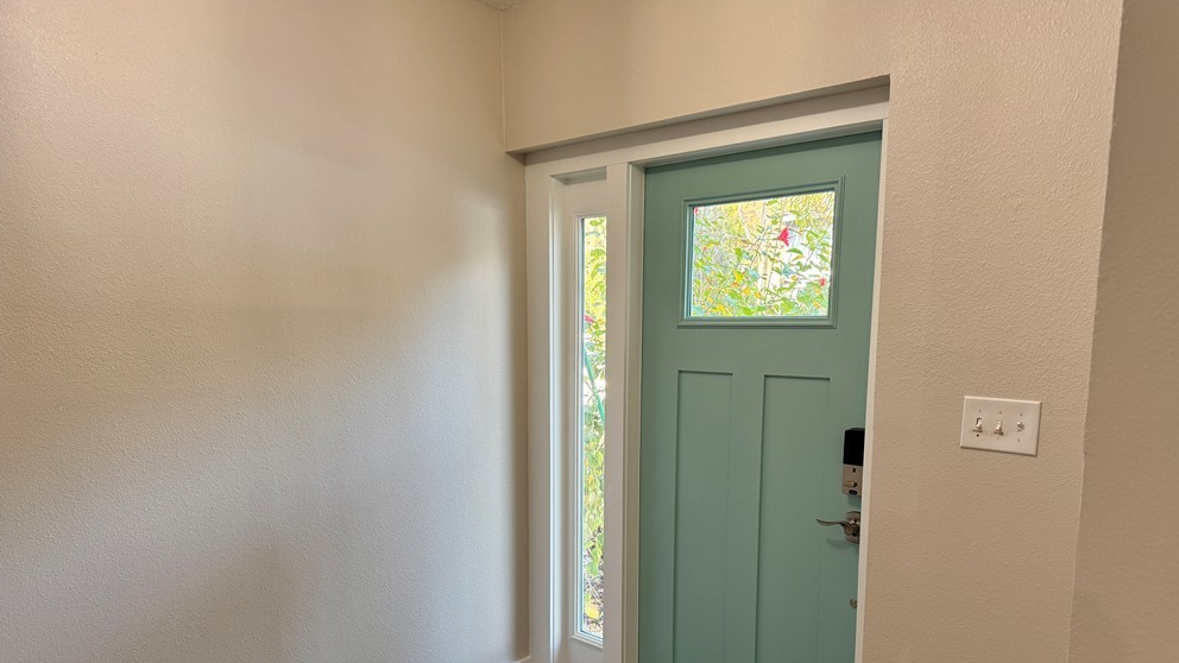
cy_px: 442
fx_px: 844
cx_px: 595
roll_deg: -0.5
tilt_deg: -8.5
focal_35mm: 27
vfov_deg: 42.3
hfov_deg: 69.9
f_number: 1.78
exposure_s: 1/60
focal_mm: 6.76
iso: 125
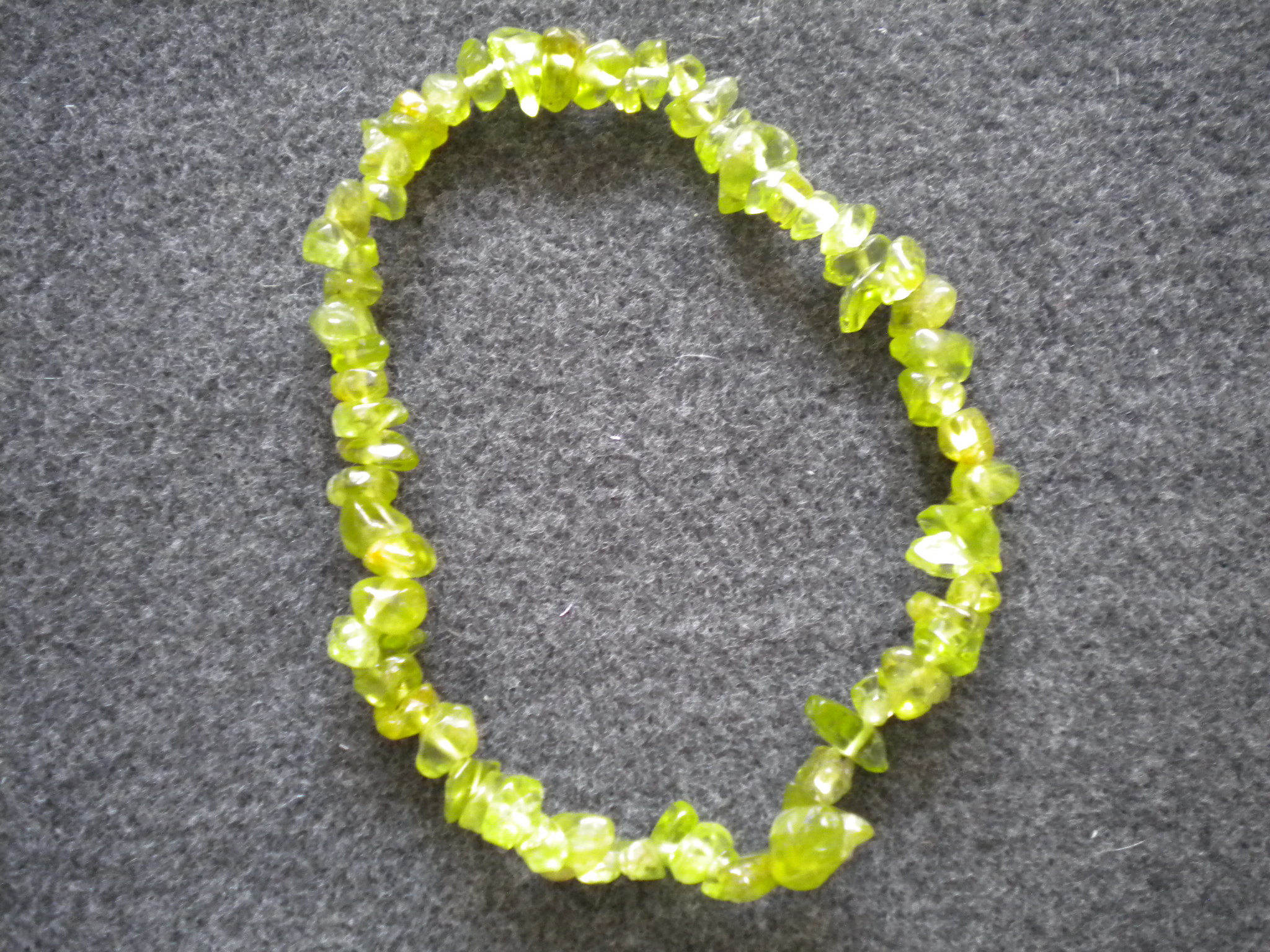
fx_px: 1504
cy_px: 476
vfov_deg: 35.1
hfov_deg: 45.8
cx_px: 635
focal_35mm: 41
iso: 400
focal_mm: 7.4
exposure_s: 1/26.7
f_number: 3.5
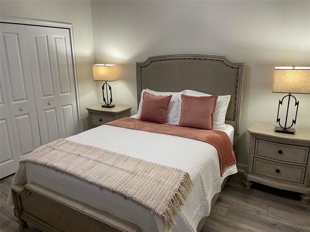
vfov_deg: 53.0
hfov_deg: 67.3
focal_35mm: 26
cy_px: 116
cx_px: 155
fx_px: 233
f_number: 1.6
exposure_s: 1/60
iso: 80
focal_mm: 4.2
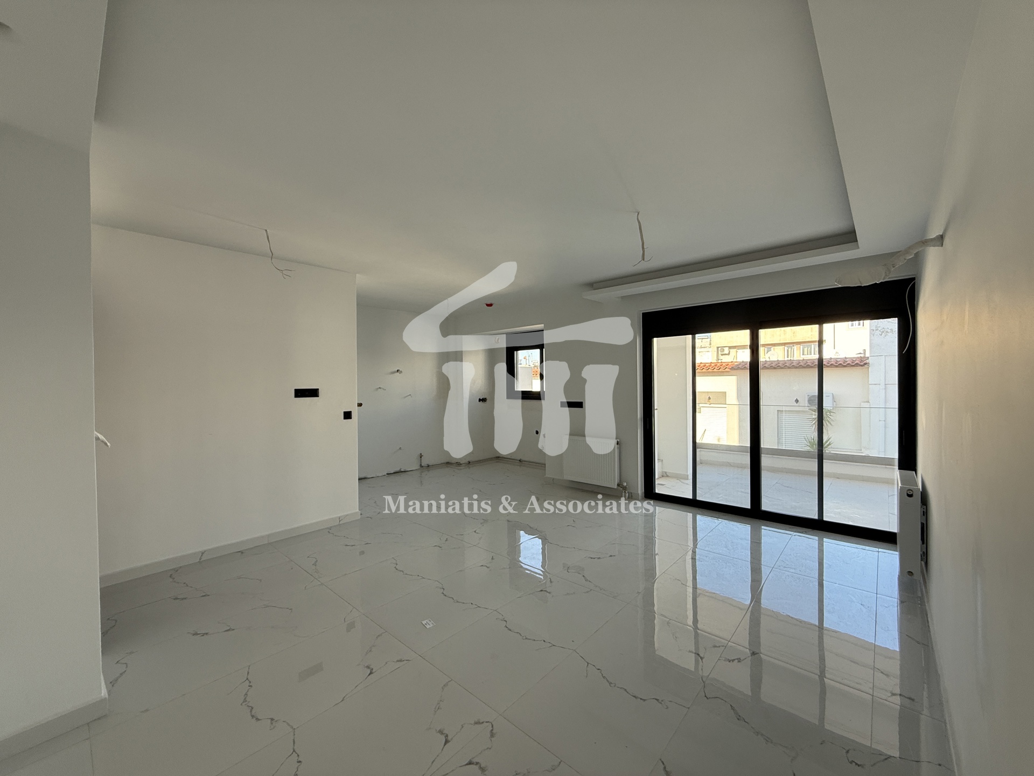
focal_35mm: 14
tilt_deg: -0.6
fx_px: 418
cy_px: 388
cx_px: 517
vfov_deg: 85.7
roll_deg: +0.1
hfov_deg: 102.1
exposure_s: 1/106
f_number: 2.2
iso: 64
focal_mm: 2.22
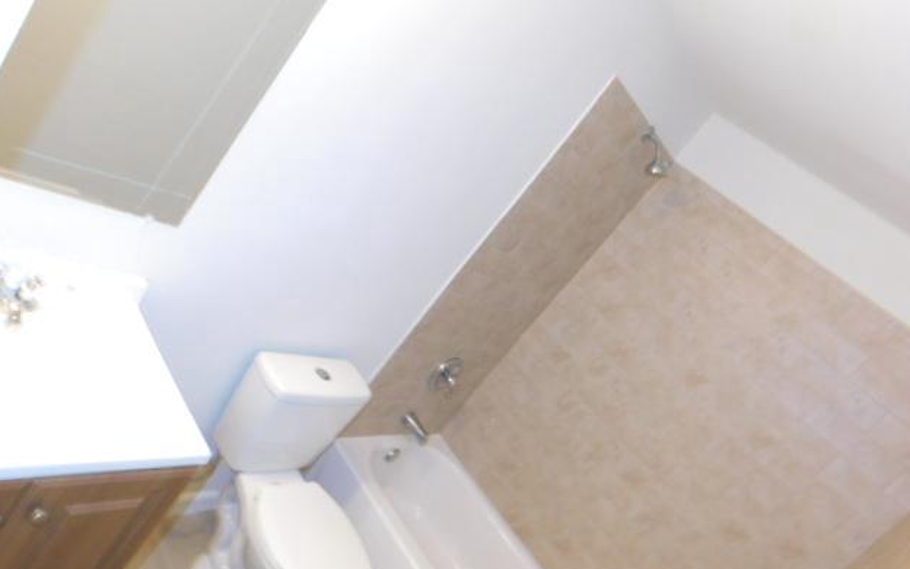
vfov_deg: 49.3
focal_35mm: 25
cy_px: 299
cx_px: 464
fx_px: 620
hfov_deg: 72.5
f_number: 3
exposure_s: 1/30
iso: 200
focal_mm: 4
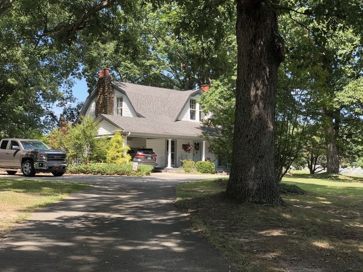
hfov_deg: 36.8
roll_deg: +0.4
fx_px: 545
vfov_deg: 28.0
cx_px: 182
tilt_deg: +4.1
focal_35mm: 52
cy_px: 136
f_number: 2.4
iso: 16
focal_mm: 6
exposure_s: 1/174
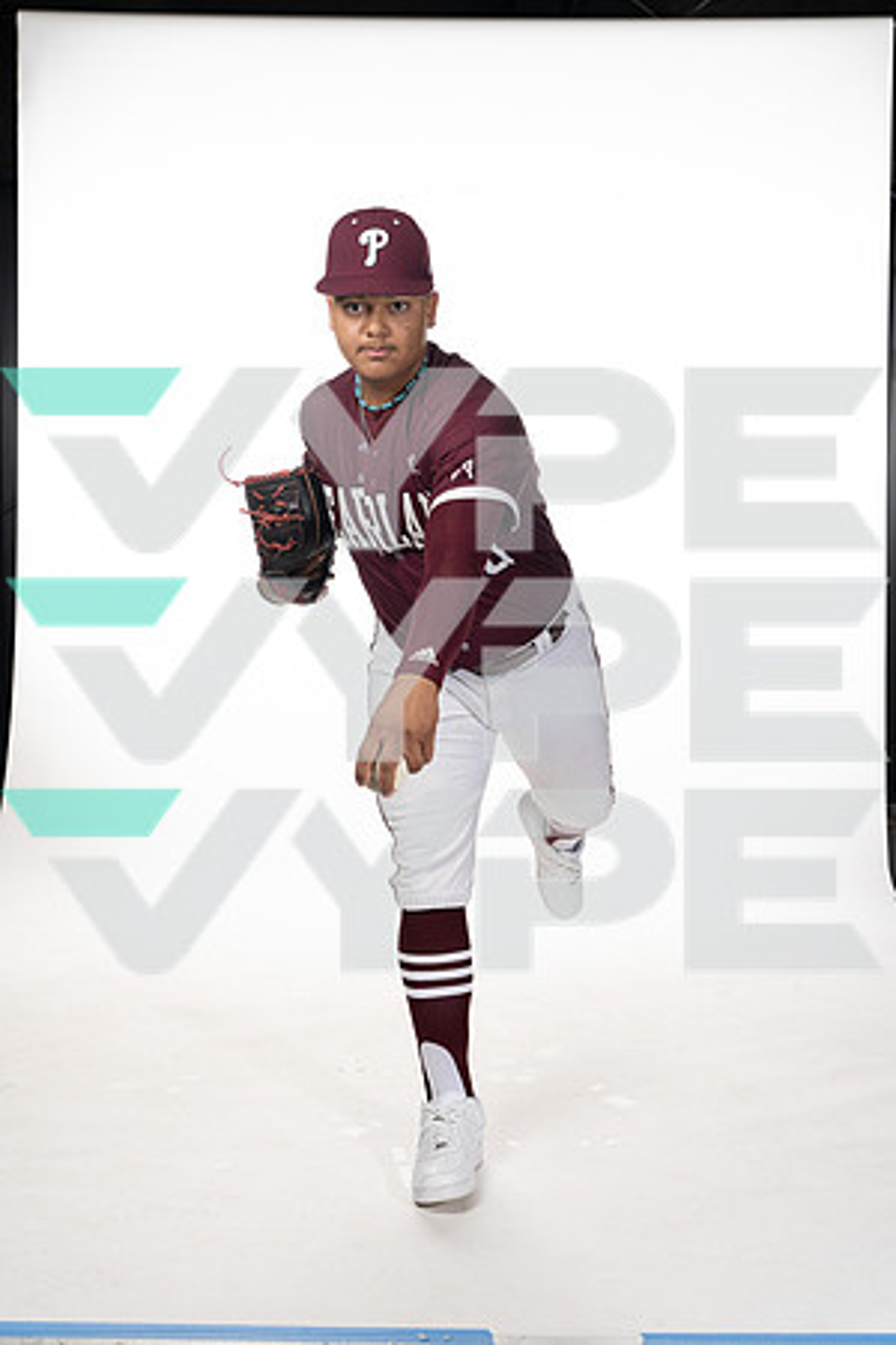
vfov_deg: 40.3
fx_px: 1829
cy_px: 672
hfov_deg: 27.5
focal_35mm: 49
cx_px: 448
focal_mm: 49
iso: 400
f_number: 6.3
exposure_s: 1/250
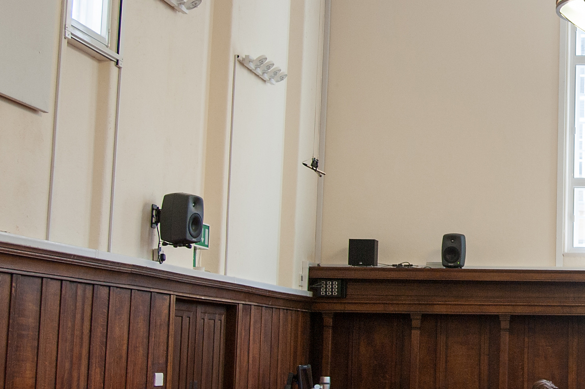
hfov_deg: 22.2
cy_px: 152
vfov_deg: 15.7
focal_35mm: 87
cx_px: 634
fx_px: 1413
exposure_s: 1/125
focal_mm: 30
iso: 360
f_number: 4
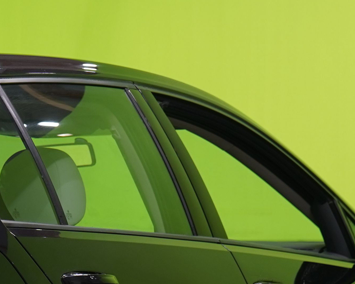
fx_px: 2553
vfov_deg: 6.3
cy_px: 302
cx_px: -93
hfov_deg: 7.9
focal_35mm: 243
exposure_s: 1/25
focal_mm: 58
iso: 400
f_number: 5
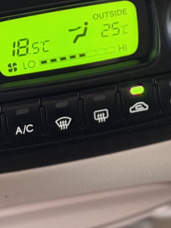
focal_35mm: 180
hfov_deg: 8.2
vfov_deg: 10.5
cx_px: 6
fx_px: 1186
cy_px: -149
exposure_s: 1/31
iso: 500
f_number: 1.78
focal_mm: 6.76
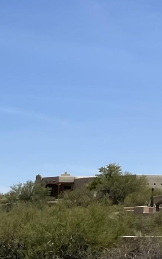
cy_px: 270
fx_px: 841
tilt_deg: -2.7
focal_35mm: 119
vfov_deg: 17.1
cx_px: -333
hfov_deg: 8.9
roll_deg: -0.1
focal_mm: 4.2
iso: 32
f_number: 1.6
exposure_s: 1/4831
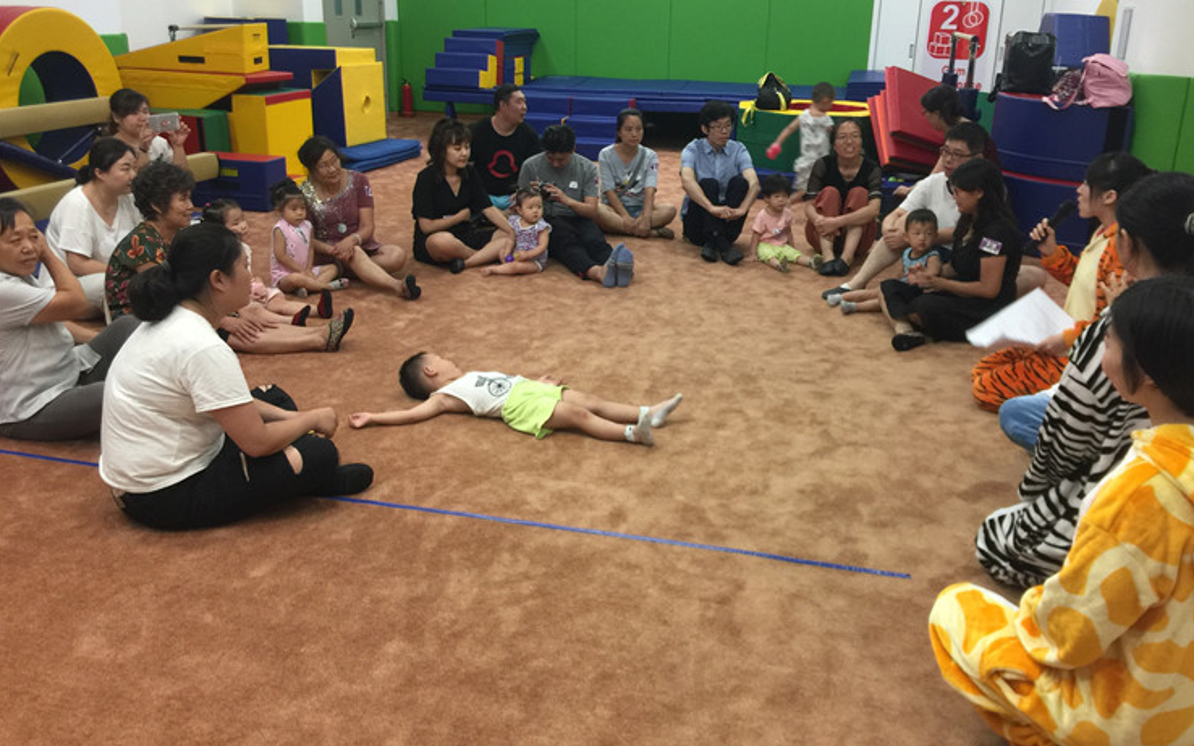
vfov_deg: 40.5
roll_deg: -1.1
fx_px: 1009
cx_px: 599
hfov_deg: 61.2
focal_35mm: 31
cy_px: 335
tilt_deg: -17.3
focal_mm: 4.15
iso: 64
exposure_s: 1/17
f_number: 2.2
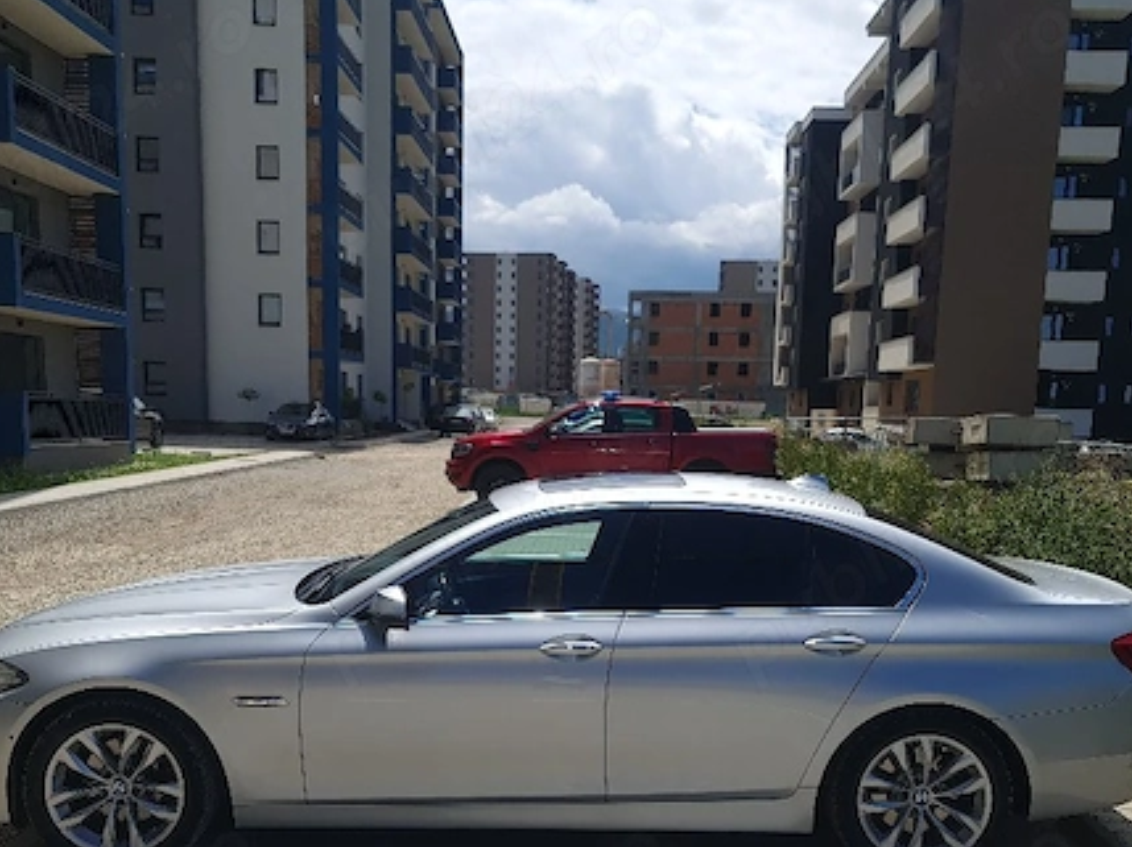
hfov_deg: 52.6
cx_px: 596
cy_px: 557
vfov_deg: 40.2
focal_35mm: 35
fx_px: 1144
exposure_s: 1/1250
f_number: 1.8
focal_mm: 7
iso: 50
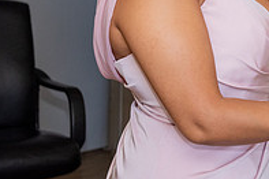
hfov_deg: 12.0
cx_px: 339
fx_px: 1247
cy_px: 10
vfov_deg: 8.2
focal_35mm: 167
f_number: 5.6
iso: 640
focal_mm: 50
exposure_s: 1/125
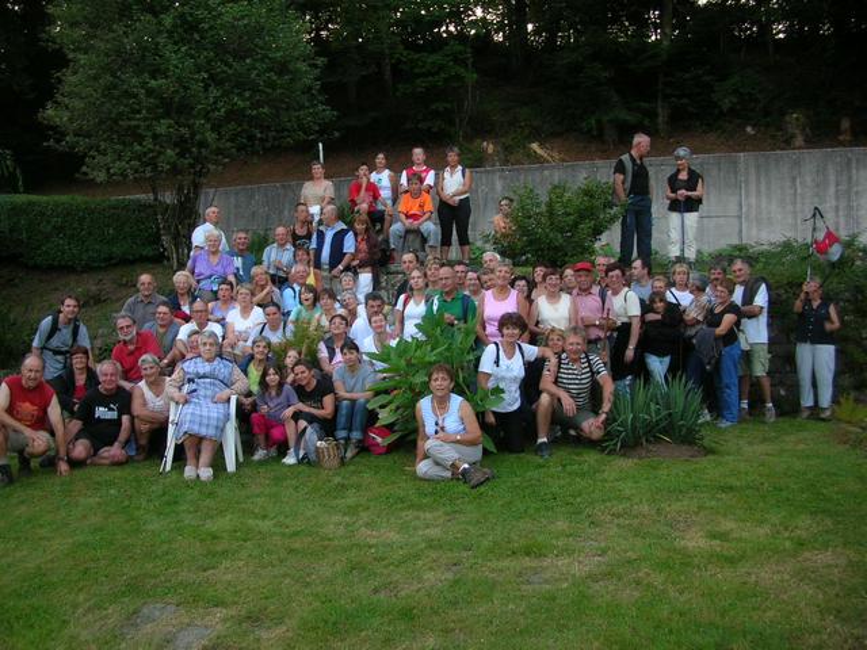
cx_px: 434
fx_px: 877
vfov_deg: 40.7
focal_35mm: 35
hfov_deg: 52.6
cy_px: 325
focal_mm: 5.8
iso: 55
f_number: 2.8
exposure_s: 1/30
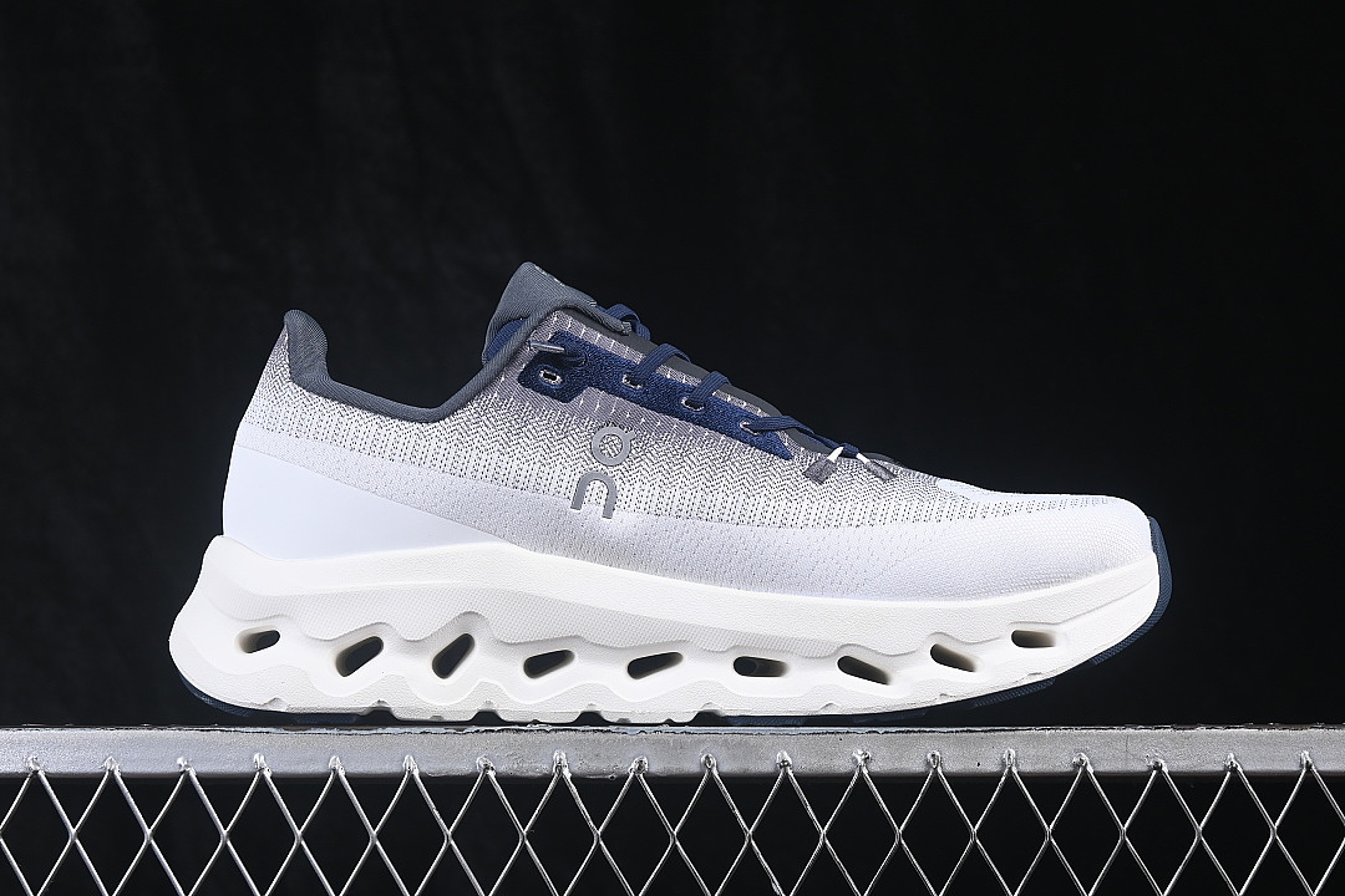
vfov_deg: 18.2
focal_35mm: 75
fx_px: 2802
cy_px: 448
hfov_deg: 27.0
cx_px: 672
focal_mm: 50
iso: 160
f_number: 8
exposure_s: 1/80
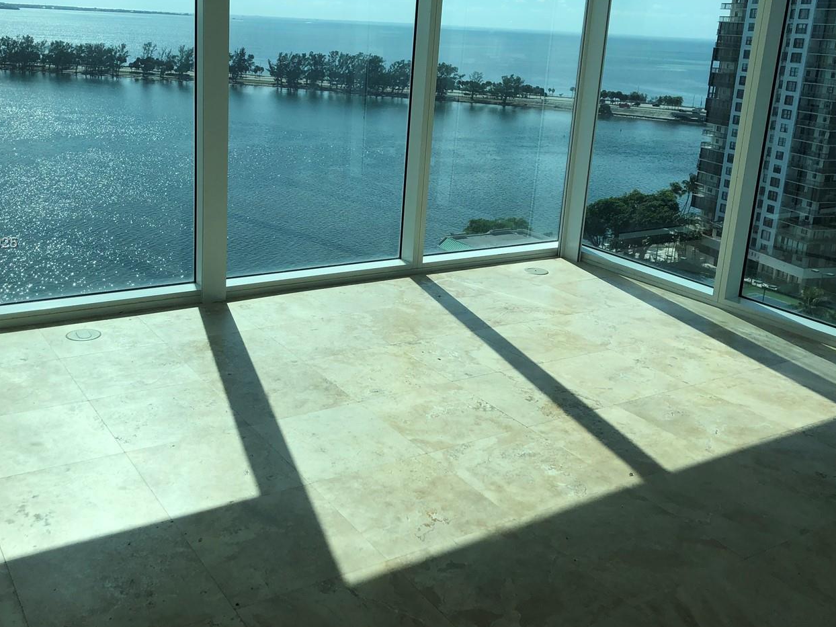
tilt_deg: -14.3
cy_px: 244
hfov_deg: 51.1
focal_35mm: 36
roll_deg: -3.5
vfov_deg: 39.5
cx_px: 340
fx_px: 869
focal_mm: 4
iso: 20
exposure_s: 1/2088
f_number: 1.8
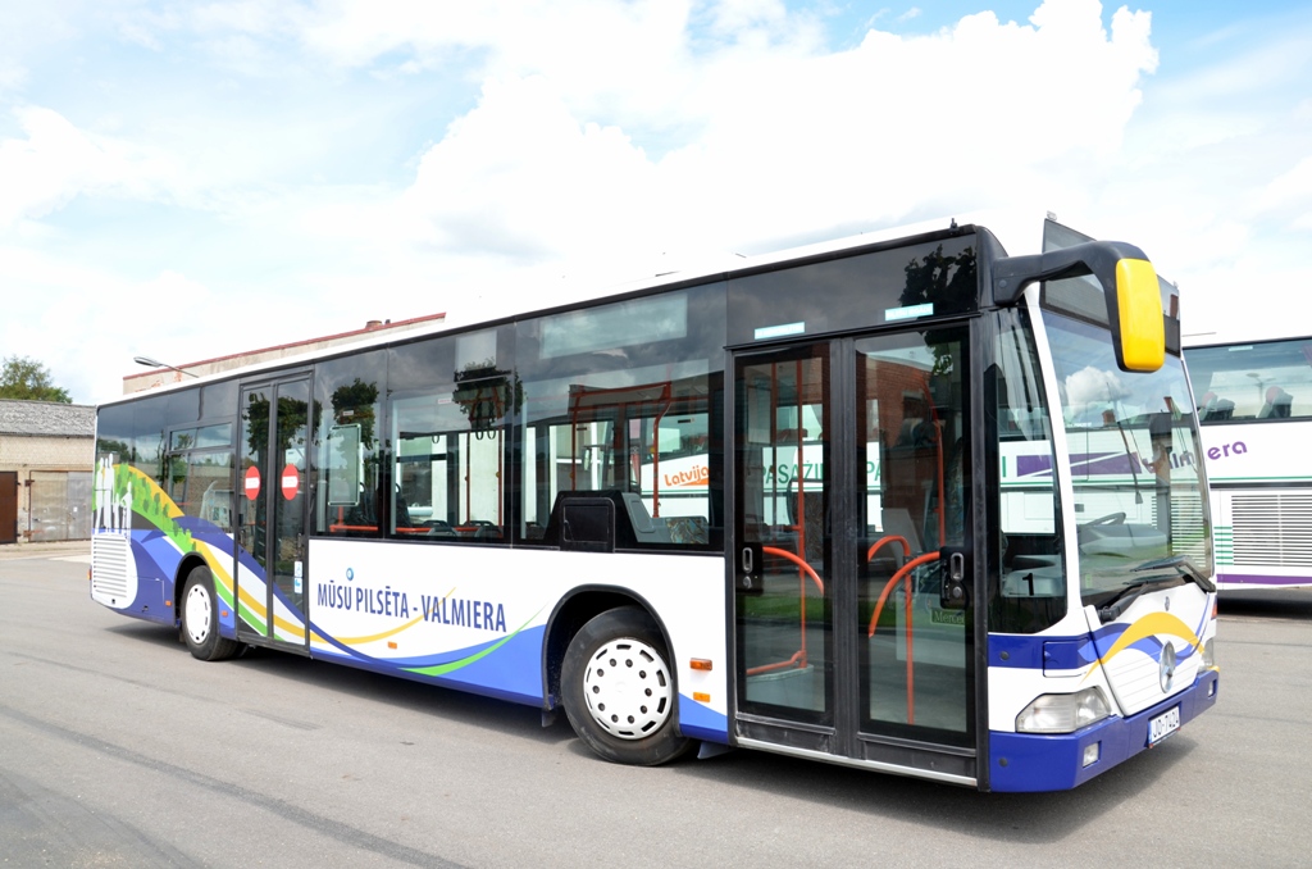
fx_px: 982
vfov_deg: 47.7
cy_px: 434
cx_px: 656
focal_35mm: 27
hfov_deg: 67.5
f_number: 8
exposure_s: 1/250
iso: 200
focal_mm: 18
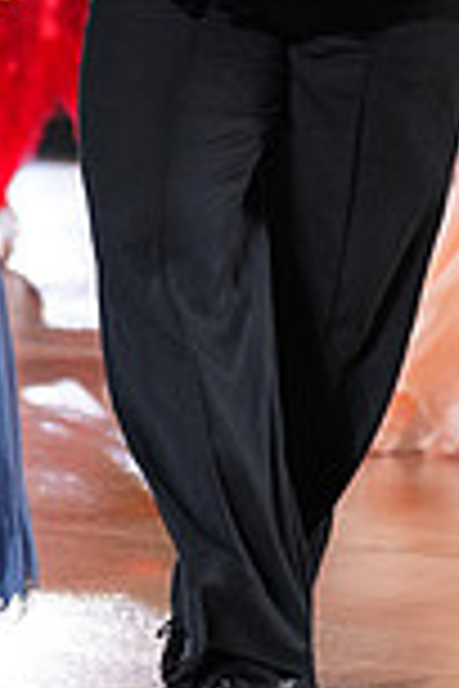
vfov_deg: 7.7
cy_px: -252
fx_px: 5068
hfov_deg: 5.2
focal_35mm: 265
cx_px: -38
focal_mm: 70
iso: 2500
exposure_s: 1/400
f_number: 2.8
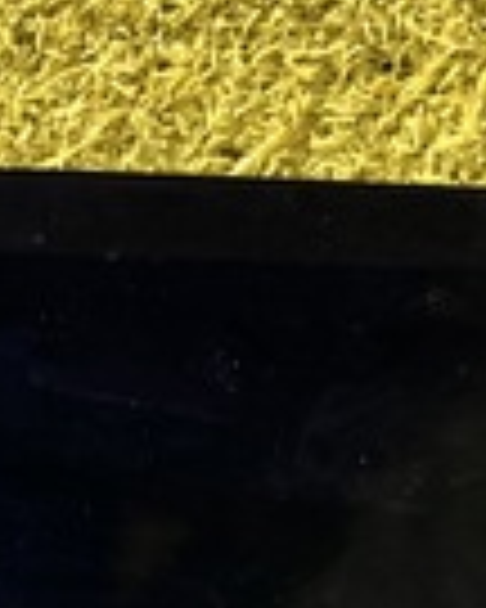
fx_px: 2158
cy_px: 642
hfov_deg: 12.3
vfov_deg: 15.7
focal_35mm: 120
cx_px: -230
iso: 100
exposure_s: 1/50
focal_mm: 5.7
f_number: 1.5
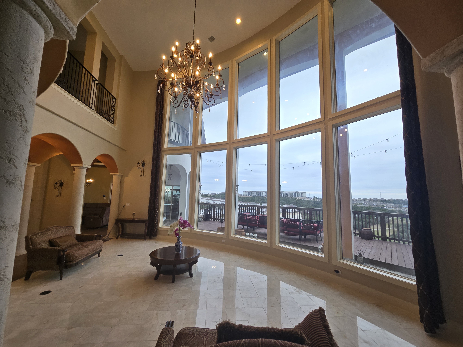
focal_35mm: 13
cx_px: 232
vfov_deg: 89.9
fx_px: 174
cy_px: 174
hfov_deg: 106.2
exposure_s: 1/120
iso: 100
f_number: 2.2
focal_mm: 2.2
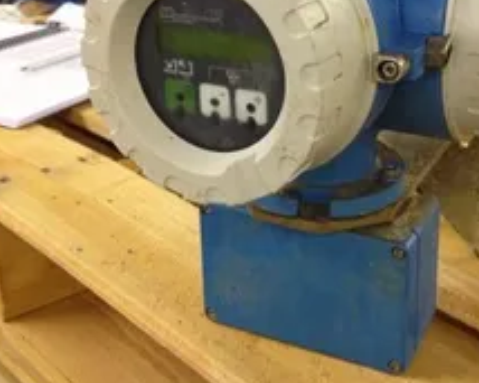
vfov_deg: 23.5
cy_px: 85
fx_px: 907
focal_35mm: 64
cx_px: 307
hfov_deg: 29.4
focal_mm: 4.28
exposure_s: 1/20
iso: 160
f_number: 2.4
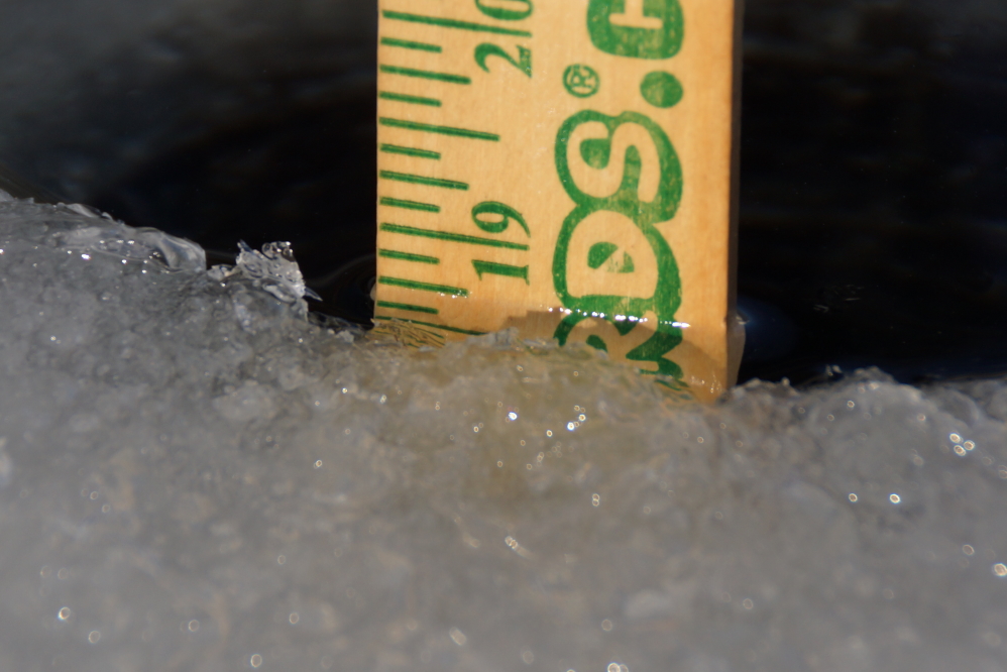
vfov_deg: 4.6
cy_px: 336
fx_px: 8394
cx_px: 504
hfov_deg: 6.9
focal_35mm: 300
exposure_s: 1/320
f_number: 6.3
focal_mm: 200
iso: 125
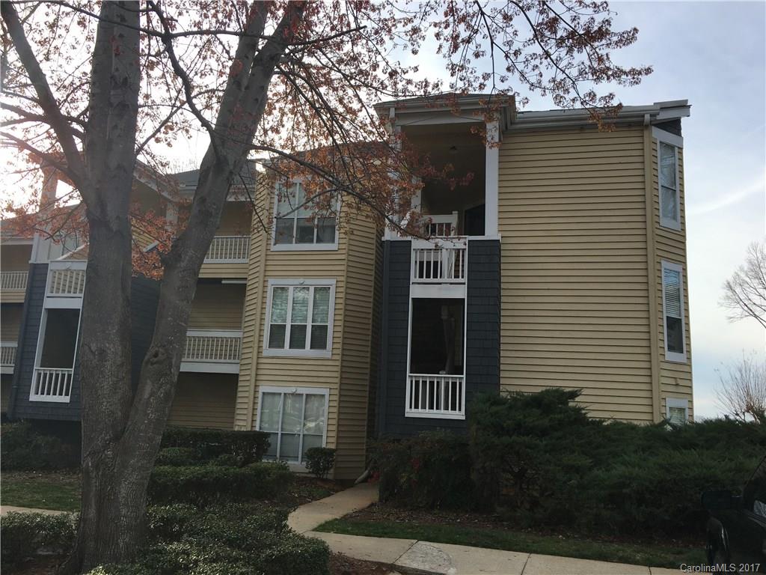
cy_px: 288
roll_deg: -2.3
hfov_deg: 61.7
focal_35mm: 29
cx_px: 383
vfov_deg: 48.2
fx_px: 642
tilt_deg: +12.2
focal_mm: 4.15
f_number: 2.2
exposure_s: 1/674
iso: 25
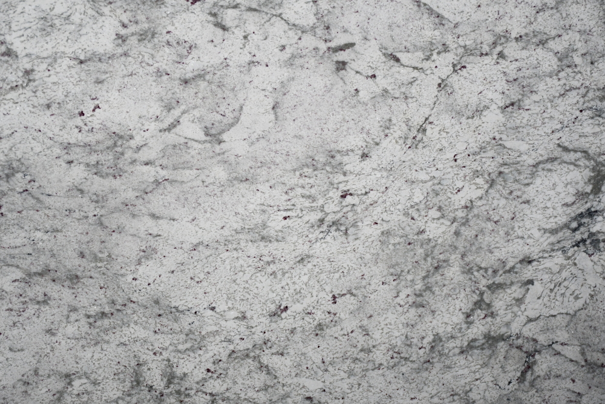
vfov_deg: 20.3
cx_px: 302
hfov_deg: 30.1
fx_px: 1126
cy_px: 202
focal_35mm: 67
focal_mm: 45
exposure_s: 1/200
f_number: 4.8
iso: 800
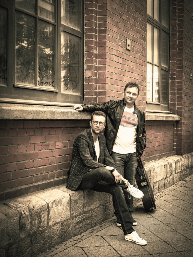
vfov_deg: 41.2
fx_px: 342
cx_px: 96
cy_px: 128
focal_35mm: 46
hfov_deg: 31.5
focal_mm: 58.6
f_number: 6.4
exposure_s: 1/500
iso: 800
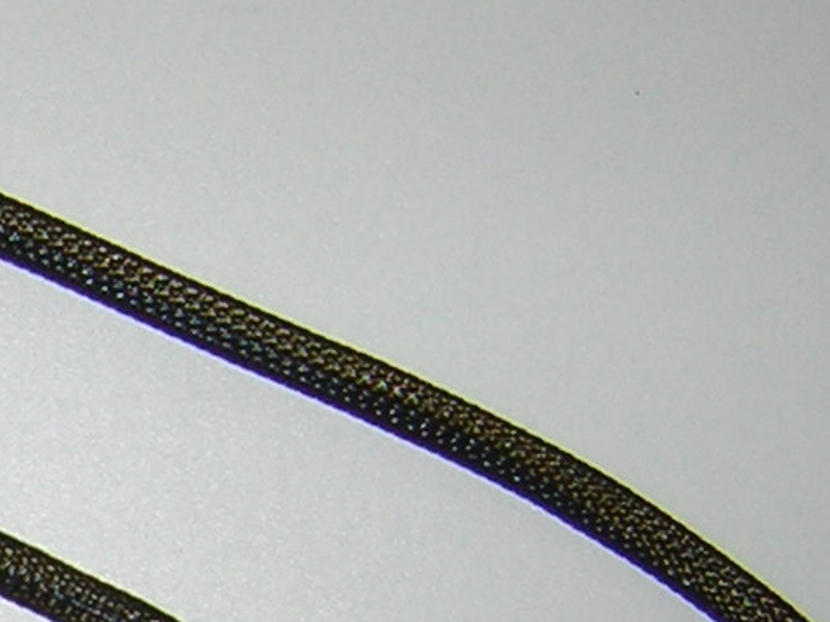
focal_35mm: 157
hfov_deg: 12.1
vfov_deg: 9.3
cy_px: 863
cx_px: -310
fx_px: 3764
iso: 50
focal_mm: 6.1
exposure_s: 1/60.1
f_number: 2.9
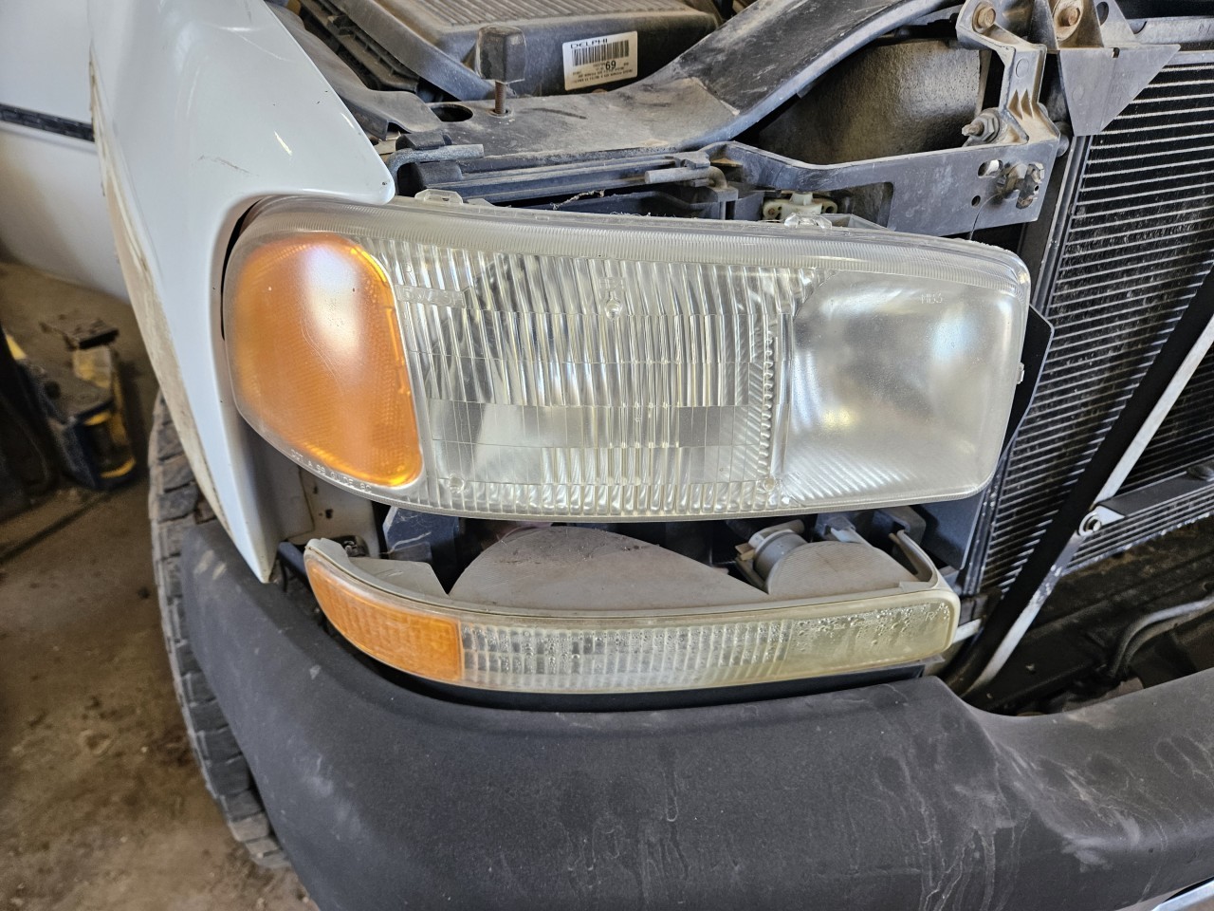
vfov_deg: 58.9
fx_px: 807
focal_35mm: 23
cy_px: 456
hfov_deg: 73.9
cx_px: 607
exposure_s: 1/120
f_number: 1.8
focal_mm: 5.4
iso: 200
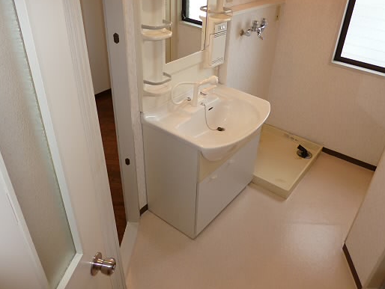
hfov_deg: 63.3
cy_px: 124
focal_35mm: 28
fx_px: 312
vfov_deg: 49.6
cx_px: 212
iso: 125
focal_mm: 4.3
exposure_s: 1/60
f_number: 2.5
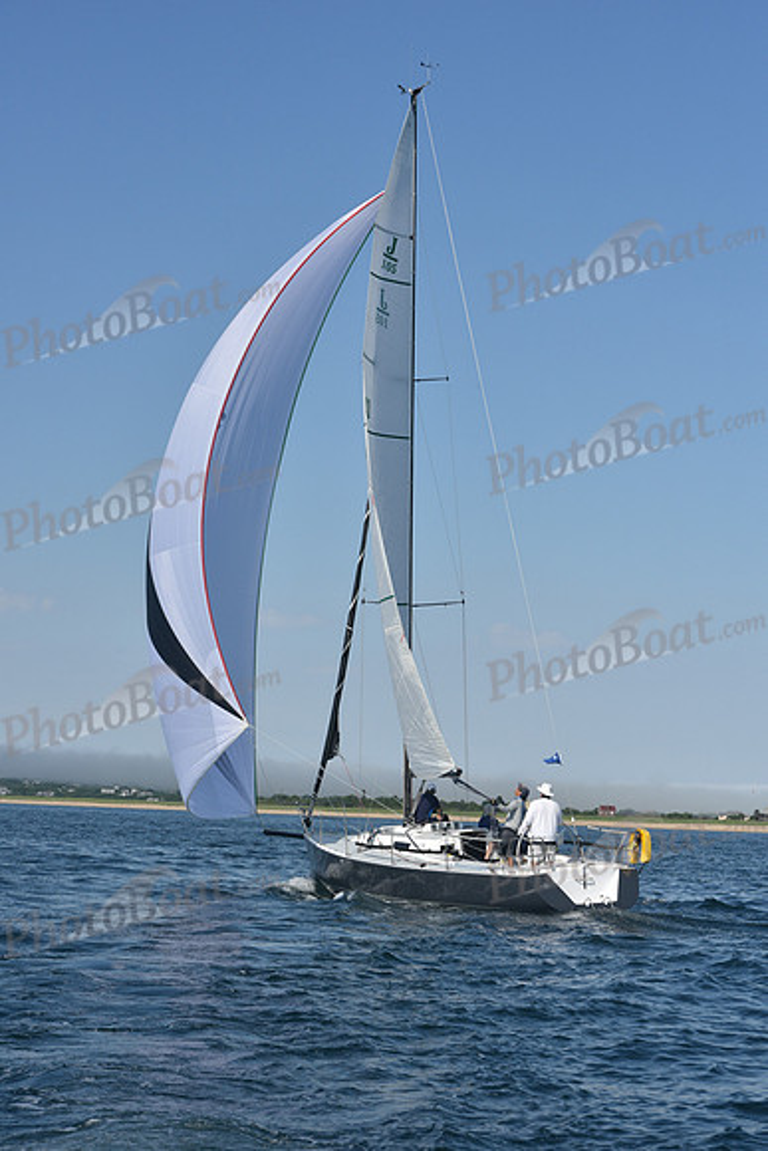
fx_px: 2238
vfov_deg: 28.8
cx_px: 384
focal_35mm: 70
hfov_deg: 19.5
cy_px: 576
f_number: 10
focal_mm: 70
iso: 320
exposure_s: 1/1250
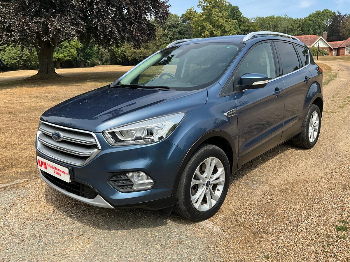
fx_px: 293
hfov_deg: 61.7
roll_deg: -0.4
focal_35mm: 29
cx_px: 175
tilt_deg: -12.4
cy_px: 131
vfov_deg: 48.2
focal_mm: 3
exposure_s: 1/1577
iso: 25
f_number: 1.8
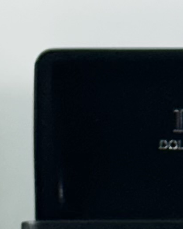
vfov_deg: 5.3
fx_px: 2465
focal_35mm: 364
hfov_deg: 4.2
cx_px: 304
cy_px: 27
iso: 100
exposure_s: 1/100
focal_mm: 6.86
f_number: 1.78
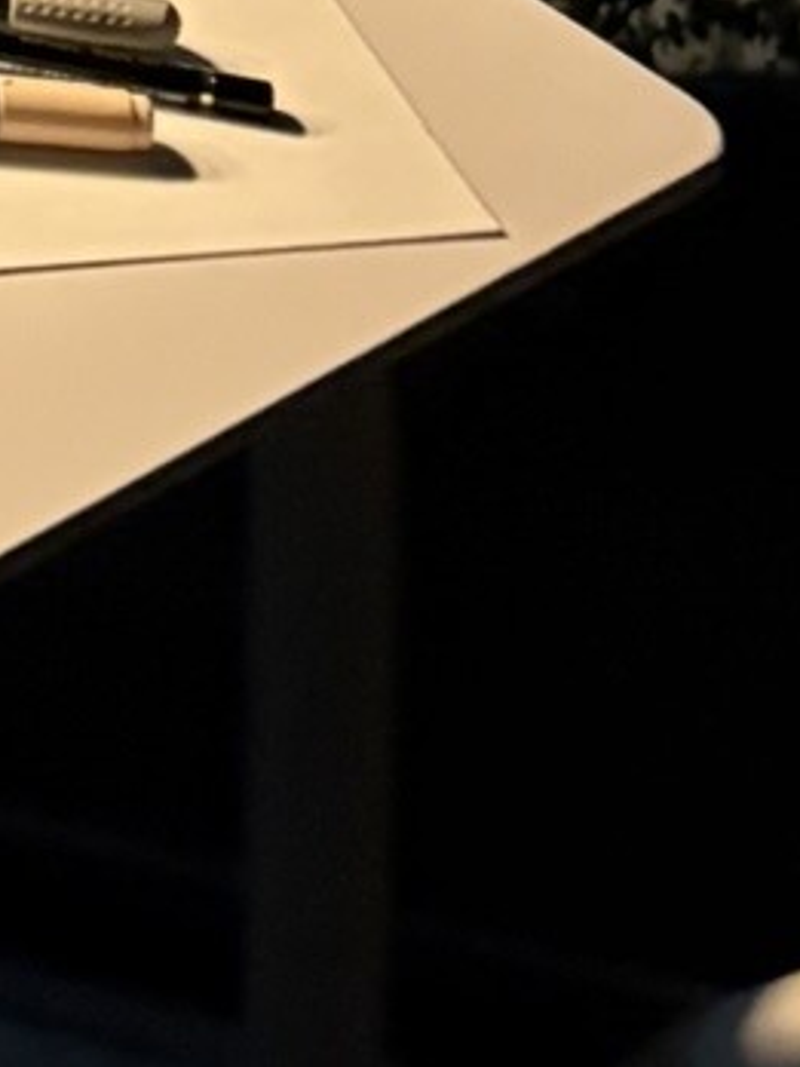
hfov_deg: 8.6
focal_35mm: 153
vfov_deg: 10.6
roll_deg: +1.6
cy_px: -1671
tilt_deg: -14.8
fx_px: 4715
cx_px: -1257
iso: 500
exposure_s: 1/60
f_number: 1.6
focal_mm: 5.96
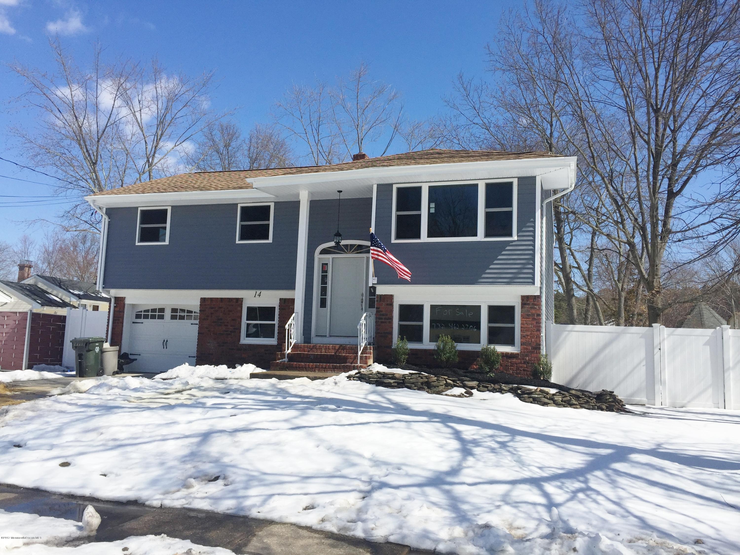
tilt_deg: +6.8
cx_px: 370
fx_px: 620
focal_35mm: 29
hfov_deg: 61.7
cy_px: 278
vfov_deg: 48.2
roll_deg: -3.1
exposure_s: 1/3968
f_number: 2.2
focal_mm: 4.15
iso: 32
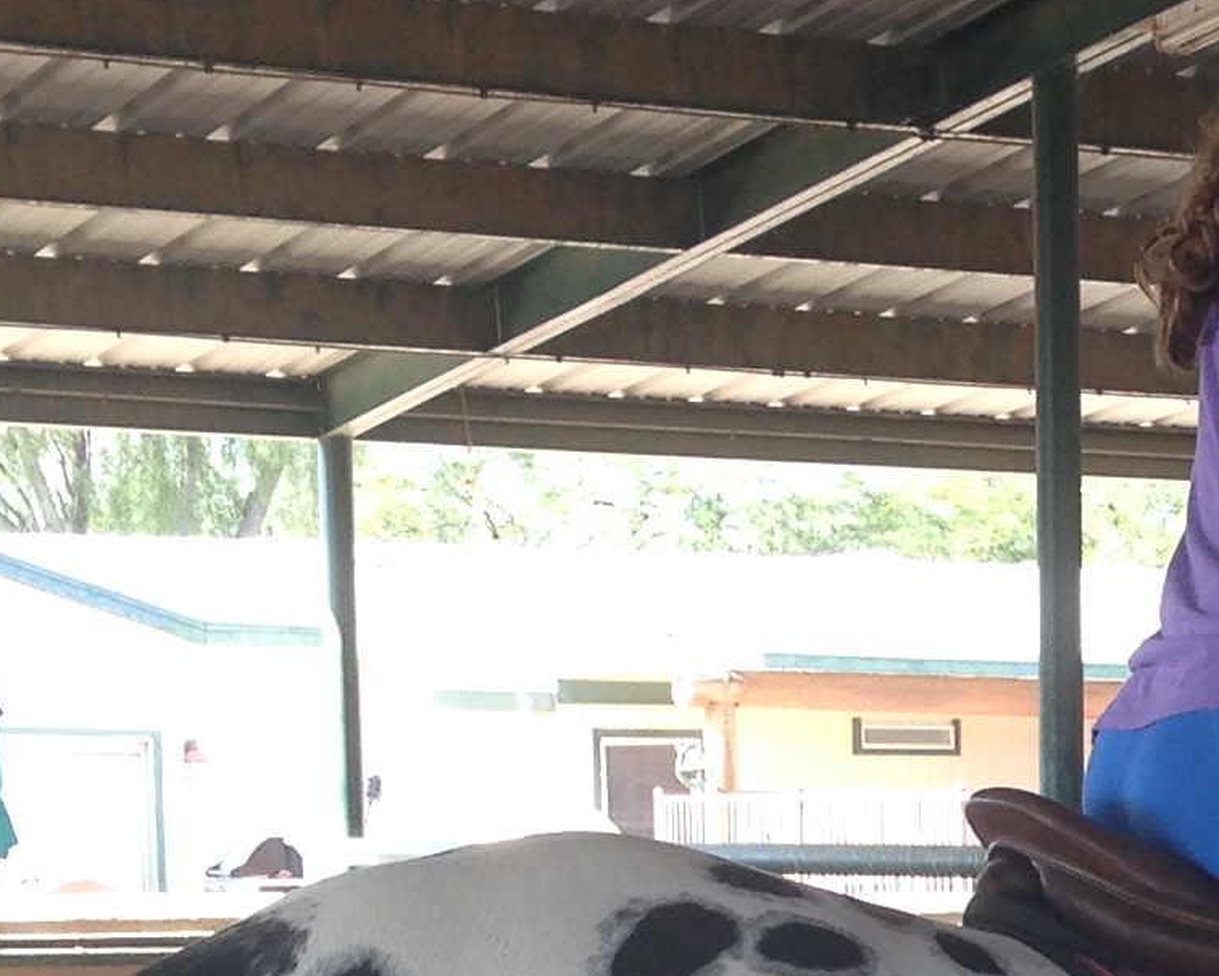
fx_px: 5015
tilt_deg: -7.2
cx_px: 1530
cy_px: 1395
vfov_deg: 10.8
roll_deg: +0.3
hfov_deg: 13.4
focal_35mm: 139
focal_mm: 4.12
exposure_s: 1/120
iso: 50
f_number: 2.4
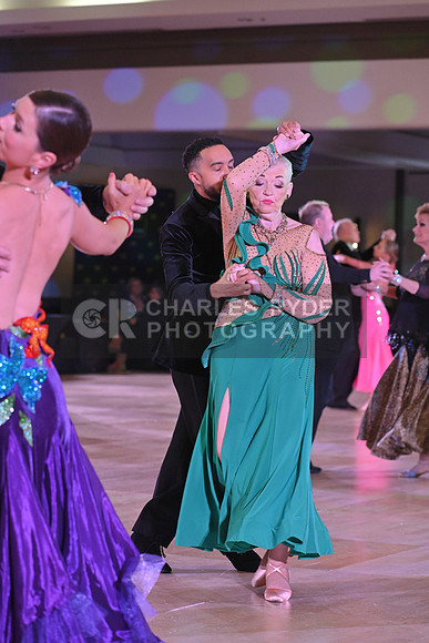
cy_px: 322
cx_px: 214
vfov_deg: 20.0
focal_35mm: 102
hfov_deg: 13.4
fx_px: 1822
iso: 3200
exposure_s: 1/320
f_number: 5
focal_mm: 102
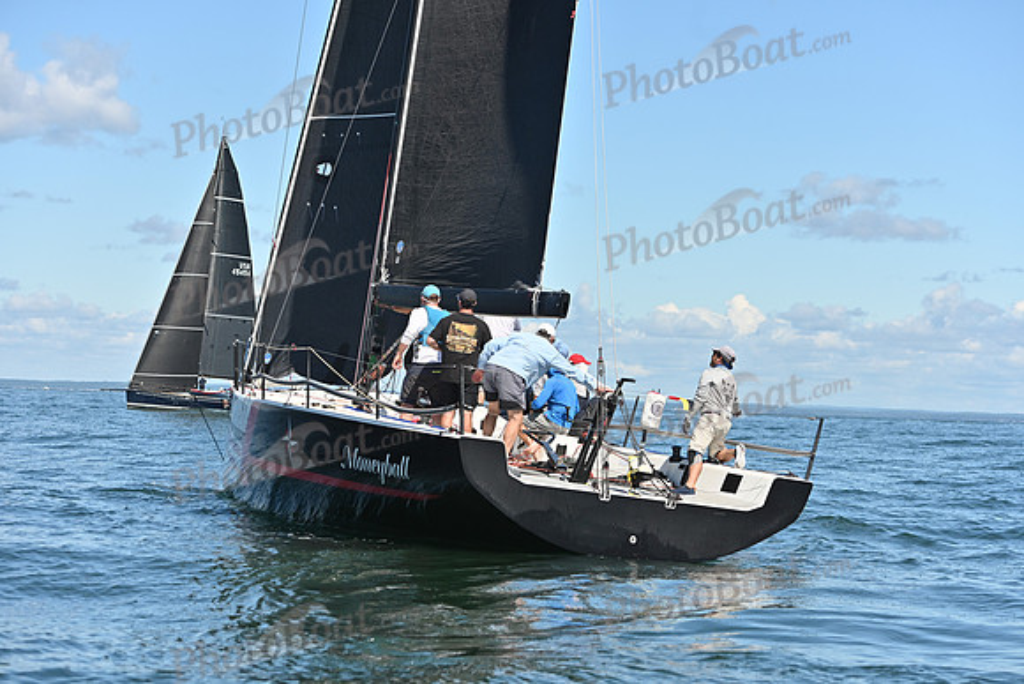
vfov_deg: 17.1
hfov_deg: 25.4
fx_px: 2276
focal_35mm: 80
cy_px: 342
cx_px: 512
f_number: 5
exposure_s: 1/1000
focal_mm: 80
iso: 250
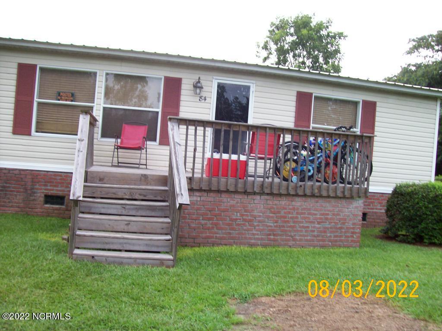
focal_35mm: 36
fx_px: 460
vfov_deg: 39.7
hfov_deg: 51.4
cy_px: 166
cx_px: 221
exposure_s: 1/92.2
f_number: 2.7
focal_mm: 6
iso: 80
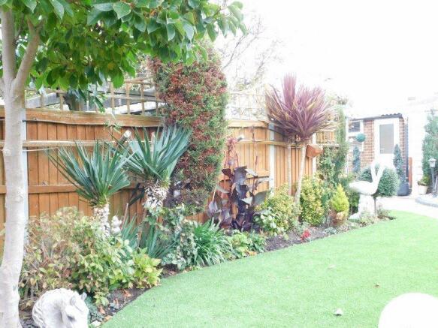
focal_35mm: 36
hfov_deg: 51.4
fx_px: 455
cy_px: 164
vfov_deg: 39.6
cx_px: 219
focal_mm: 6.3
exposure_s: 1/30
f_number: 3.5
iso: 220
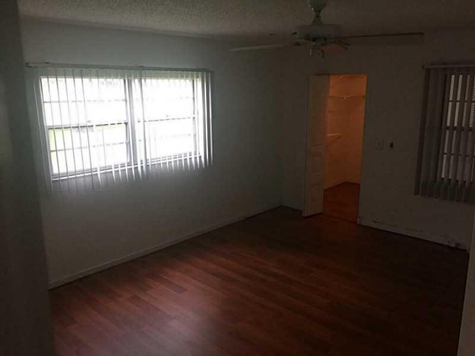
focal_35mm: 29
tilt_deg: -11.4
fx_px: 398
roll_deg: -0.4
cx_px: 238
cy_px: 178
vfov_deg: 48.2
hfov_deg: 61.7
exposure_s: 1/33
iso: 50
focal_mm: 4.15
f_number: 2.2
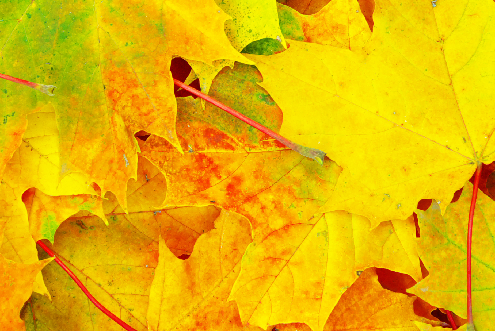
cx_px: 263
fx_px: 2161
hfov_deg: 13.1
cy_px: 59
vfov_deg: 8.7
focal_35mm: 157
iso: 100
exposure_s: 2
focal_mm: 50
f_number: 13
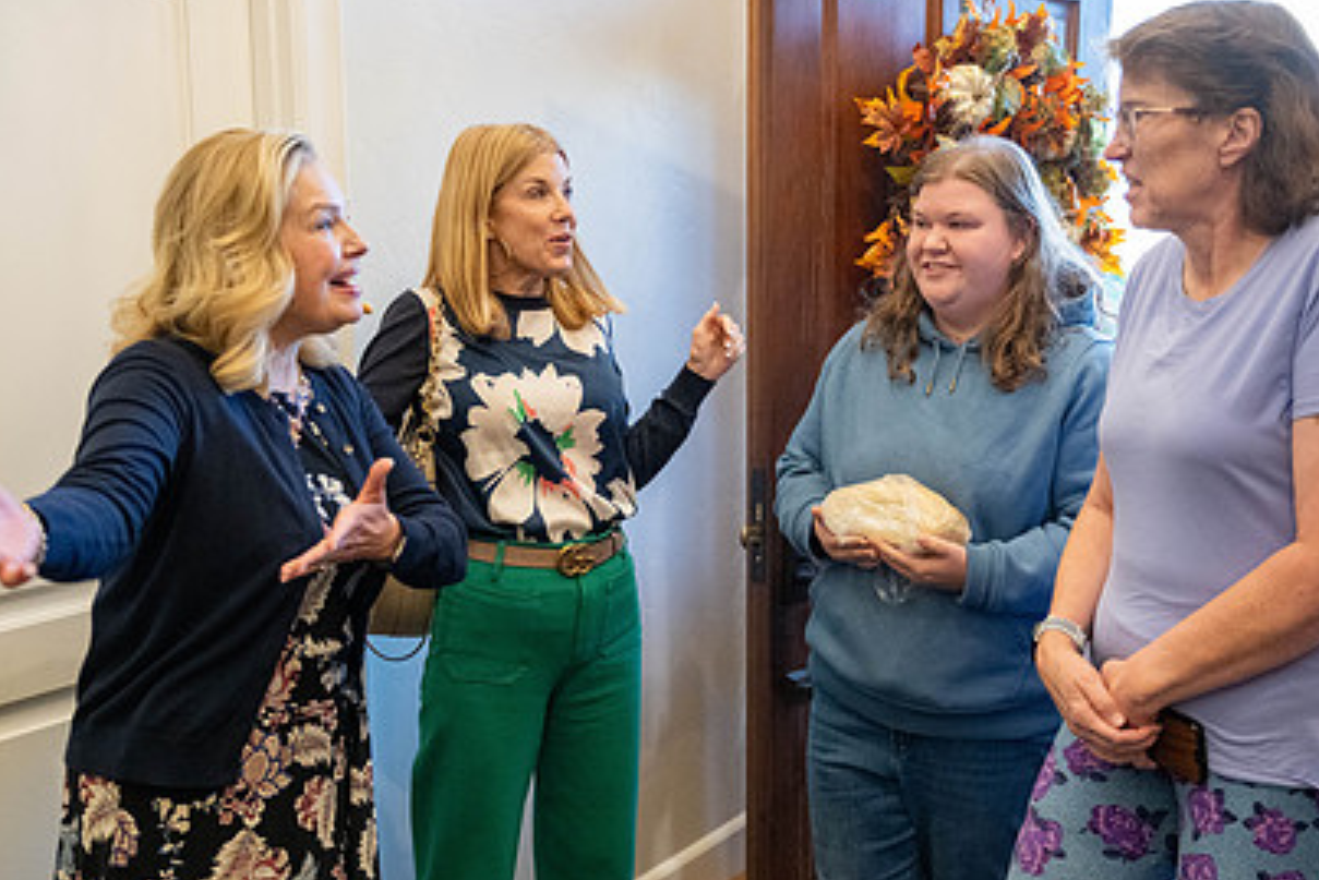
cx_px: 759
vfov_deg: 29.2
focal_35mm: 46
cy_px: 535
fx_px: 1686
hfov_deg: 42.6
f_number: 2.8
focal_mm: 32
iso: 4000
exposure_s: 1/400
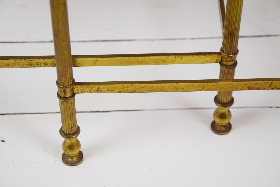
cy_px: 94
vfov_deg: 11.4
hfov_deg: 17.1
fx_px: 933
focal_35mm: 120
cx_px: 140
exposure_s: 1/160
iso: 400
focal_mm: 80
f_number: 6.3
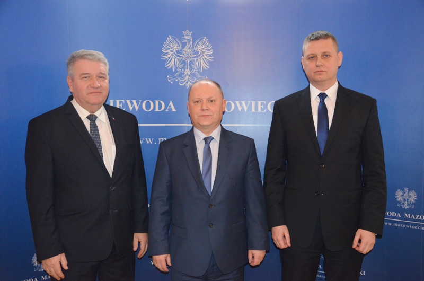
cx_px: 212
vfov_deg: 34.1
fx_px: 458
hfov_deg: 49.6
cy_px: 140
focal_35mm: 39
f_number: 4
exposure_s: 1/60
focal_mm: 26
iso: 3200
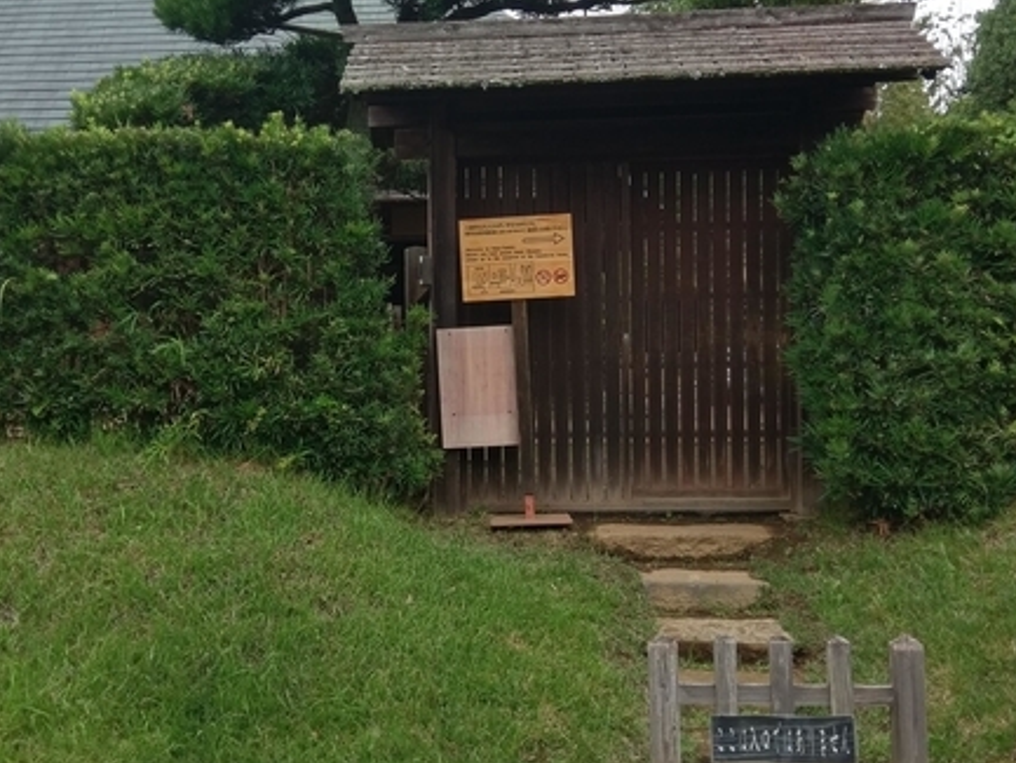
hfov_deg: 39.5
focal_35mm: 48
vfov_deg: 30.3
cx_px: 399
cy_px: 373
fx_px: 1409
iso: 100
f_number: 1.8
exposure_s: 1/691
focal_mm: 4.58
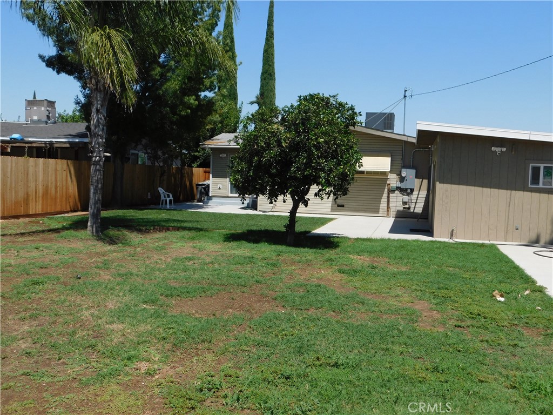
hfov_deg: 51.4
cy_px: 208
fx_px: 575
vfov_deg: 39.7
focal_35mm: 36
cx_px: 276
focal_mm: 6.3
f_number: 7
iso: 125
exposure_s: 1/400
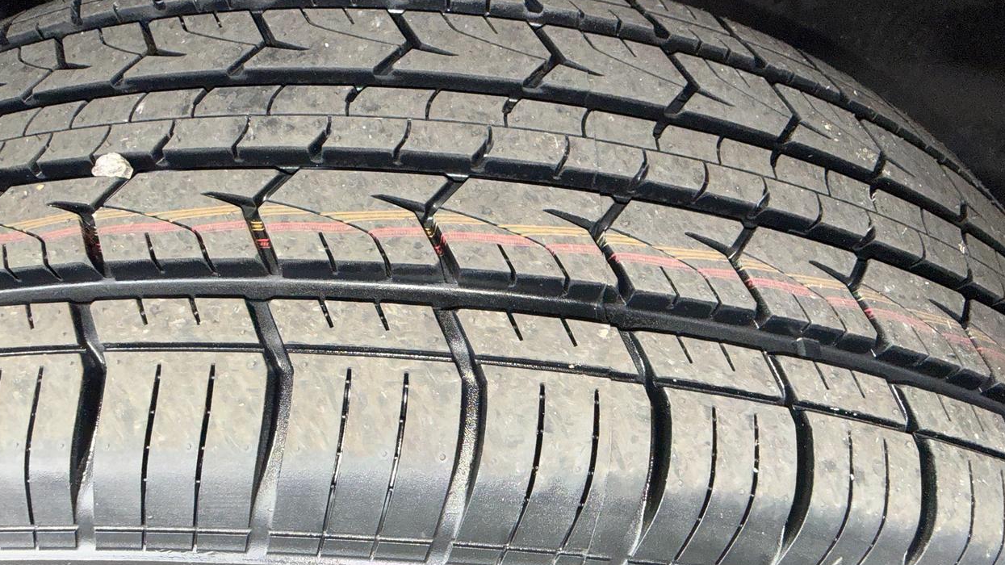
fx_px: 746
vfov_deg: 41.5
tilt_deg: -51.0
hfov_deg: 67.9
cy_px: 263
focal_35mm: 28
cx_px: 491
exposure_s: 1/106
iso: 80
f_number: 2.2
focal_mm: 2.22
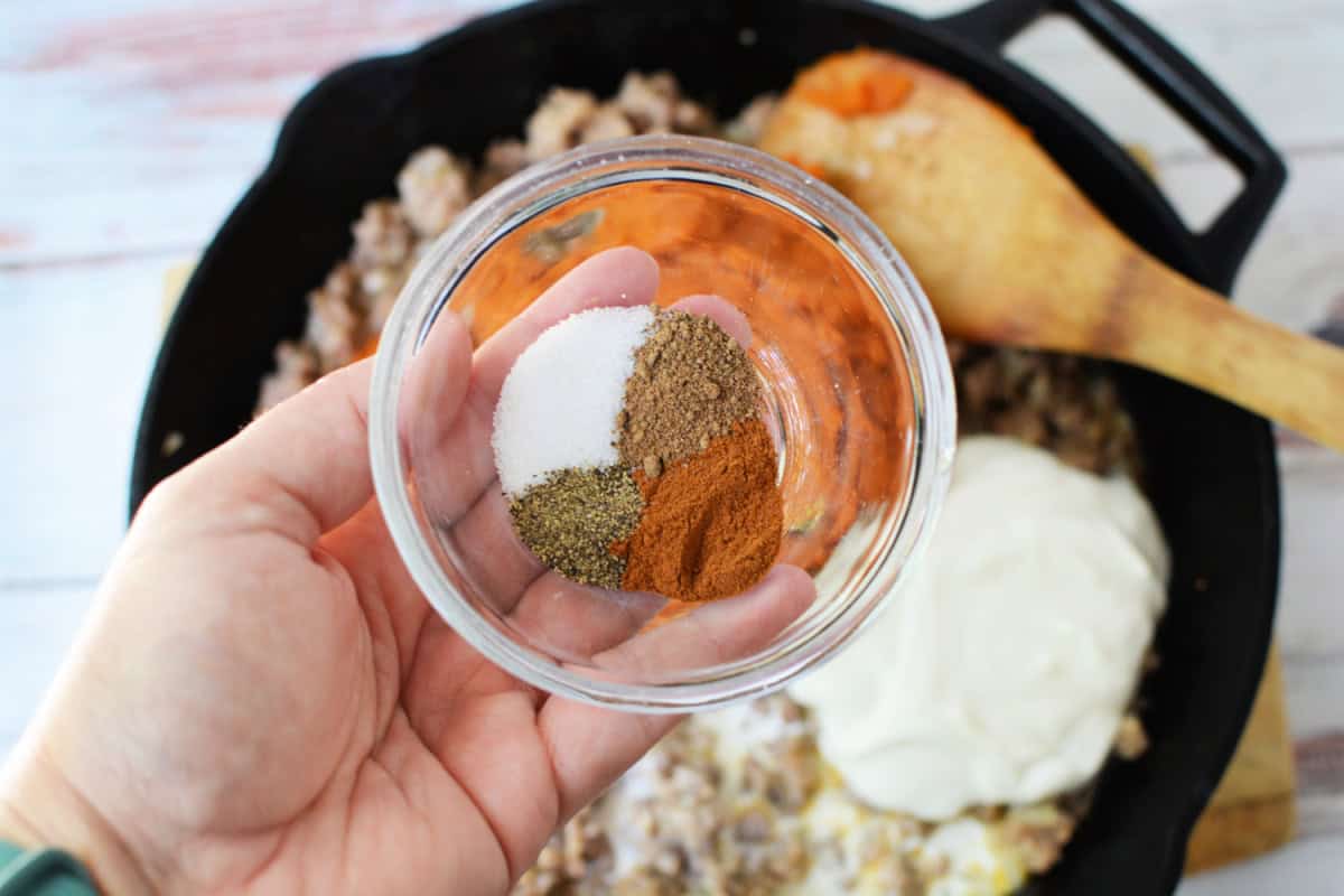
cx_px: 672
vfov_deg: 25.8
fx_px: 1960
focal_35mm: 52
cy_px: 448
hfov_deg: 37.9
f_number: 4
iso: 560
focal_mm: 35
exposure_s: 1/60
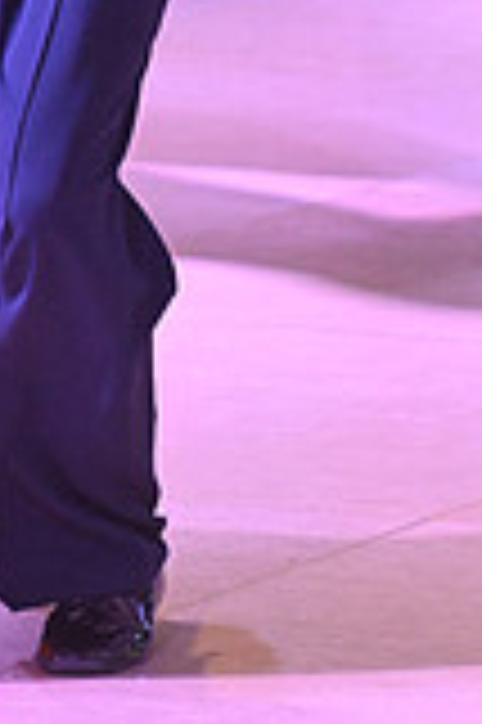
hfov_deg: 3.4
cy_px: -225
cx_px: -227
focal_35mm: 404
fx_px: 8131
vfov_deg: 5.1
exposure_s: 1/320
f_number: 6.3
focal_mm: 112
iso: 5000
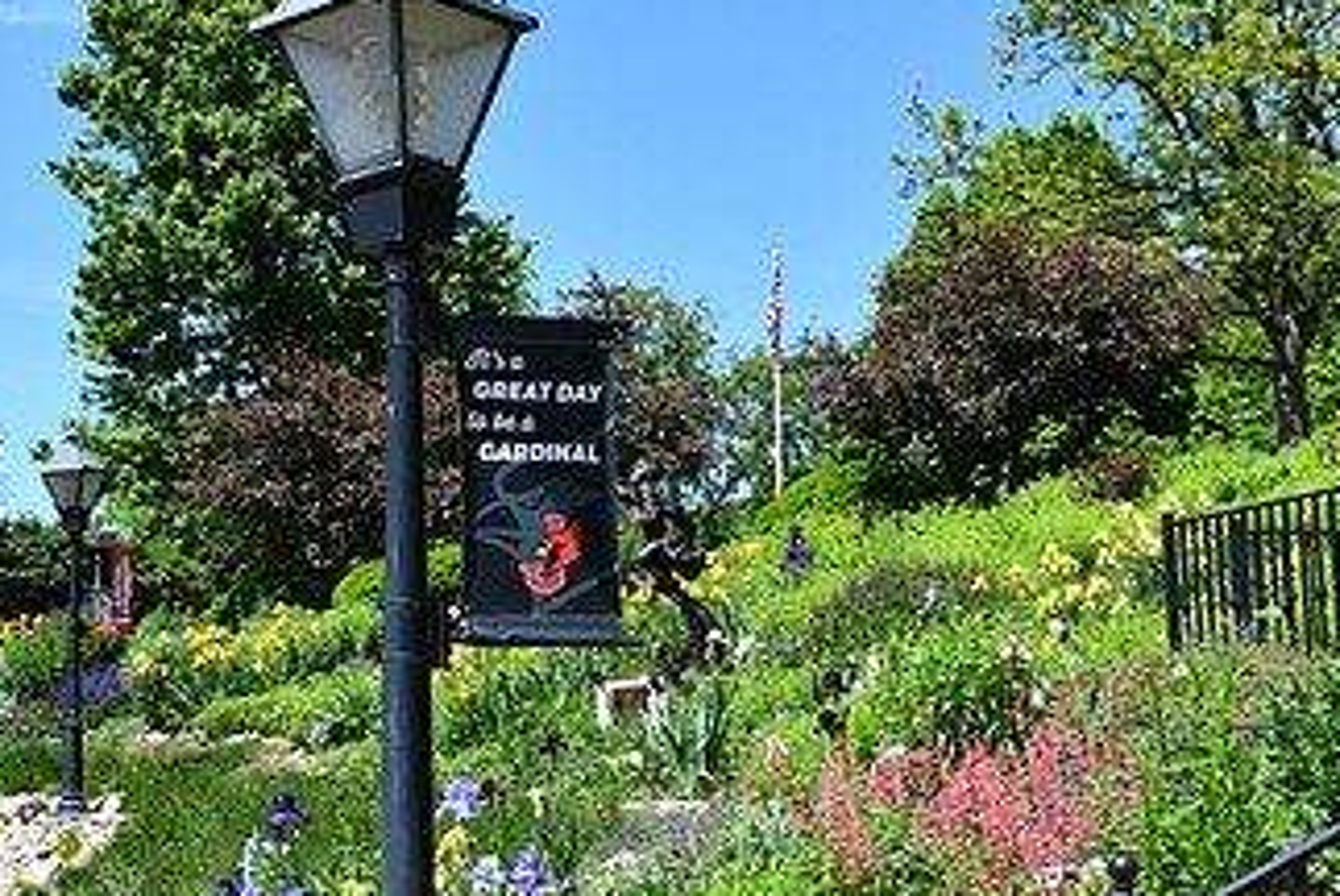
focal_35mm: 61
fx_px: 2273
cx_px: 697
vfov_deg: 22.3
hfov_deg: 32.8
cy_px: 562
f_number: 8
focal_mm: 23
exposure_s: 1/200
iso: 100
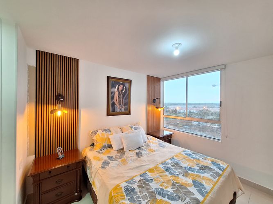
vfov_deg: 89.9
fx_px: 103
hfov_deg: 106.2
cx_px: 136
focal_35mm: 13
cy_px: 102
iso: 125
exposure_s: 1/40
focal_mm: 1.74
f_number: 2.2
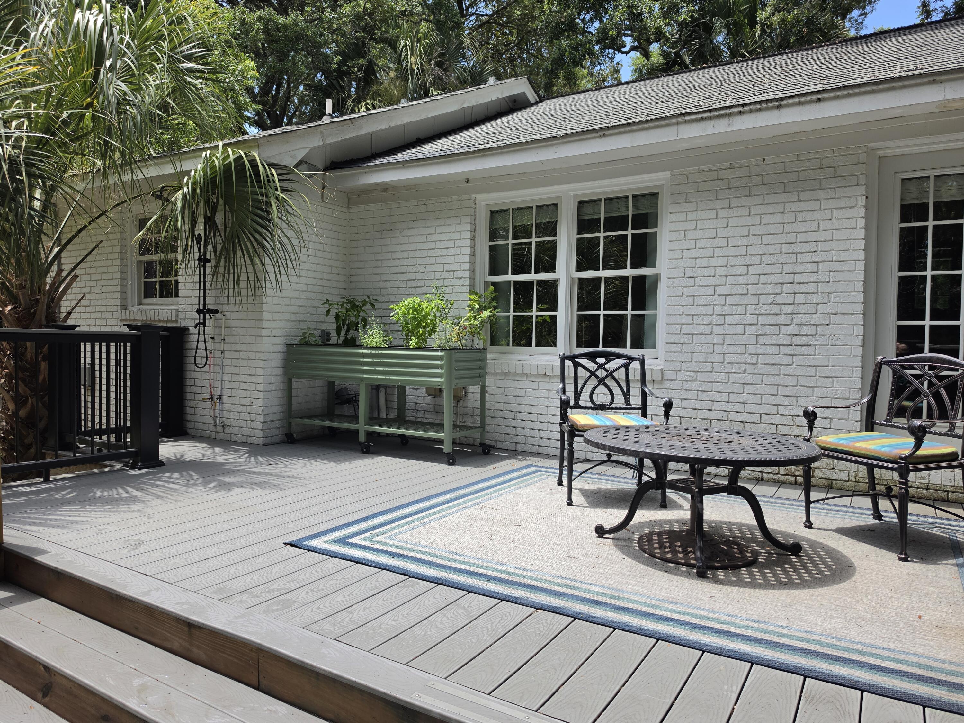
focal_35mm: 23
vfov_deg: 58.9
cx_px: 482
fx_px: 641
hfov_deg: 73.9
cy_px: 362
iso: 64
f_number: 1.4
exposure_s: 1/3345
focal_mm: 6.5
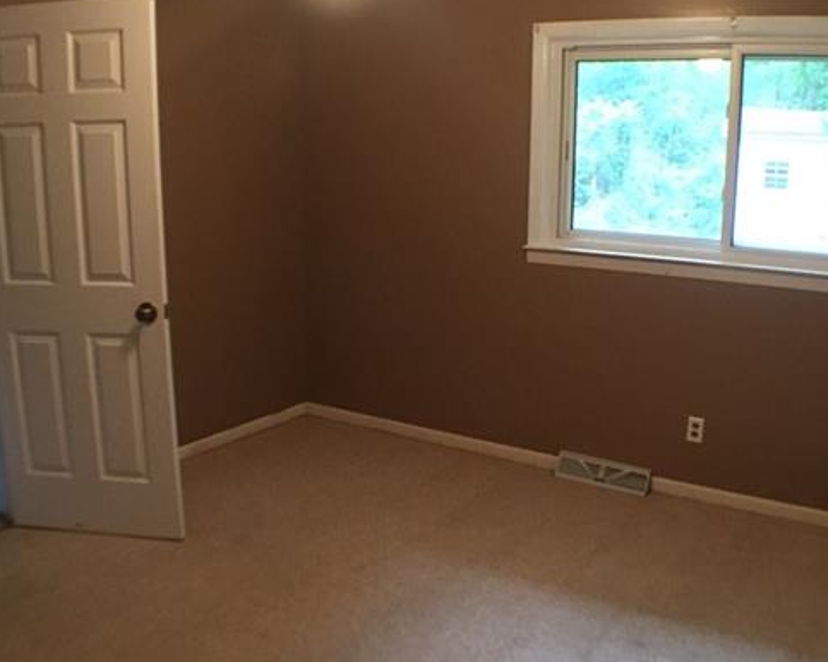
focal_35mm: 45
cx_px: 432
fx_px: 1102
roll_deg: -2.4
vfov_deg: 33.4
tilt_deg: -13.6
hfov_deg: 41.2
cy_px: 374
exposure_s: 1/15
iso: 250
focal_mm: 4.15
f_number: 2.2
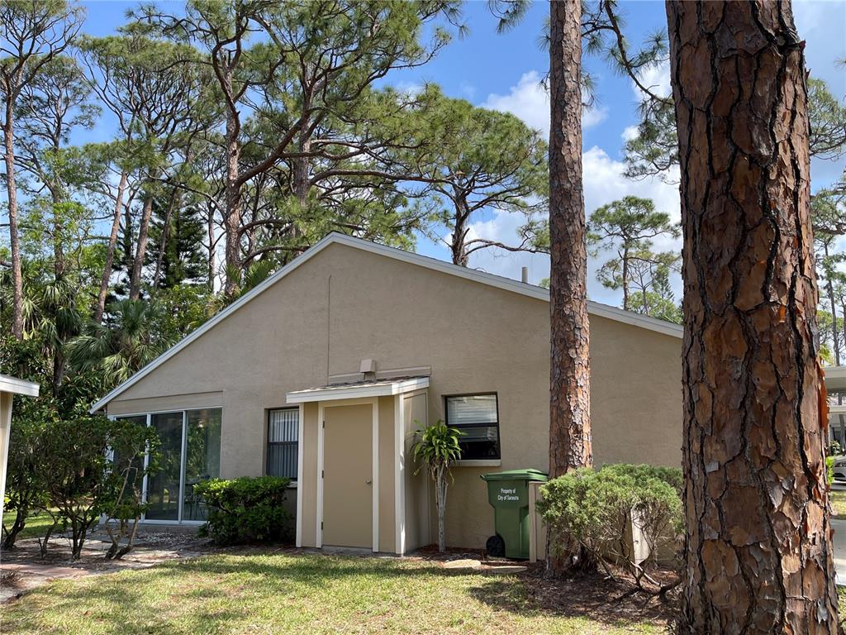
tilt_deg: +9.9
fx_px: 611
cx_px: 423
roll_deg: +1.6
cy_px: 318
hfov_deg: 69.4
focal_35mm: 25
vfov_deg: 54.9
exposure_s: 1/1513
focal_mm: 5.1
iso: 32
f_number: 1.6
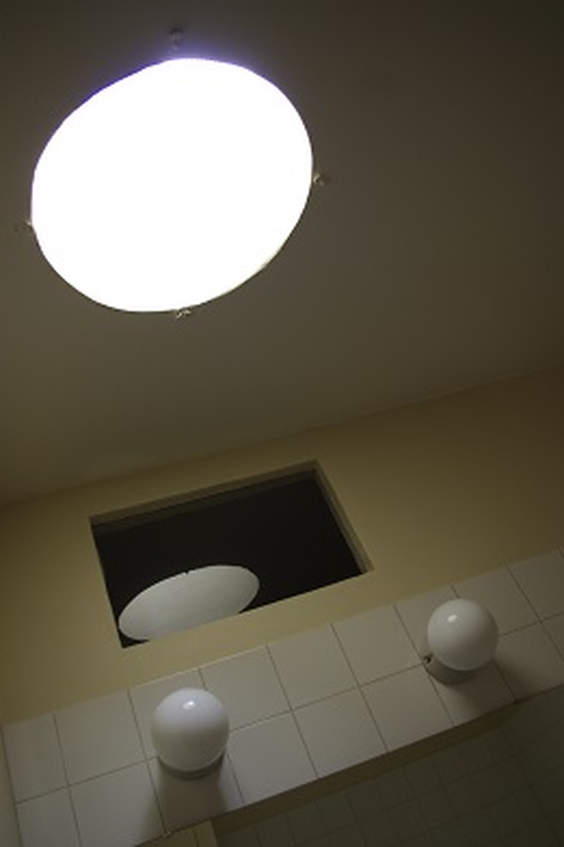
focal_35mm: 31
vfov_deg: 60.3
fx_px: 729
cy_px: 439
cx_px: 268
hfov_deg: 42.3
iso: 200
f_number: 3.5
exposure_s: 1/80
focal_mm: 18
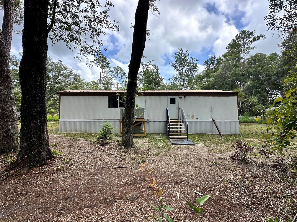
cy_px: 111
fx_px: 120
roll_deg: -1.1
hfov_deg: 102.1
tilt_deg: +2.5
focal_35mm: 14
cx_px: 148
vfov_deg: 85.7
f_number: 2.2
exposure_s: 1/658
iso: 40
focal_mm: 2.22
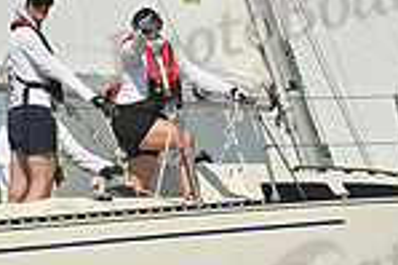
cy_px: 194
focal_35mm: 331
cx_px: -29
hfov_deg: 6.2
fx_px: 3655
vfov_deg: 4.1
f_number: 11
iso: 320
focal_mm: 85
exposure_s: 1/1250
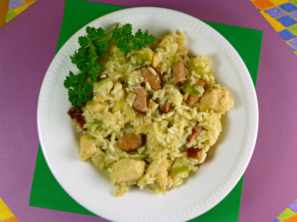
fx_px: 446
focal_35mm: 52
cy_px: 111
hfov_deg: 36.8
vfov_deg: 28.0
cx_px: 148
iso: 100
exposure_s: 1/80
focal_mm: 9.2
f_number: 4.1
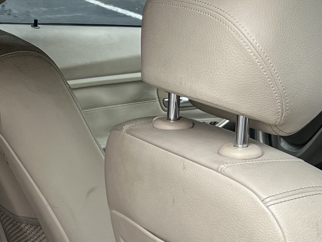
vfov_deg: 12.4
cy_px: 362
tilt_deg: -26.5
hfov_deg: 17.0
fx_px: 1060
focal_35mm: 114
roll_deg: -1.7
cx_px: 29
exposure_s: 1/122
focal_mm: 5.1
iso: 64
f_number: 1.6
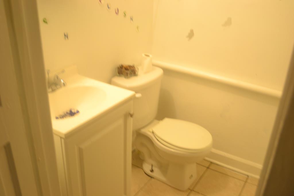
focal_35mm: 33
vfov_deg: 40.0
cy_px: 98
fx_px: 270
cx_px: 147
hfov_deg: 57.2
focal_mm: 22
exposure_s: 1/15
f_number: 4
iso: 800
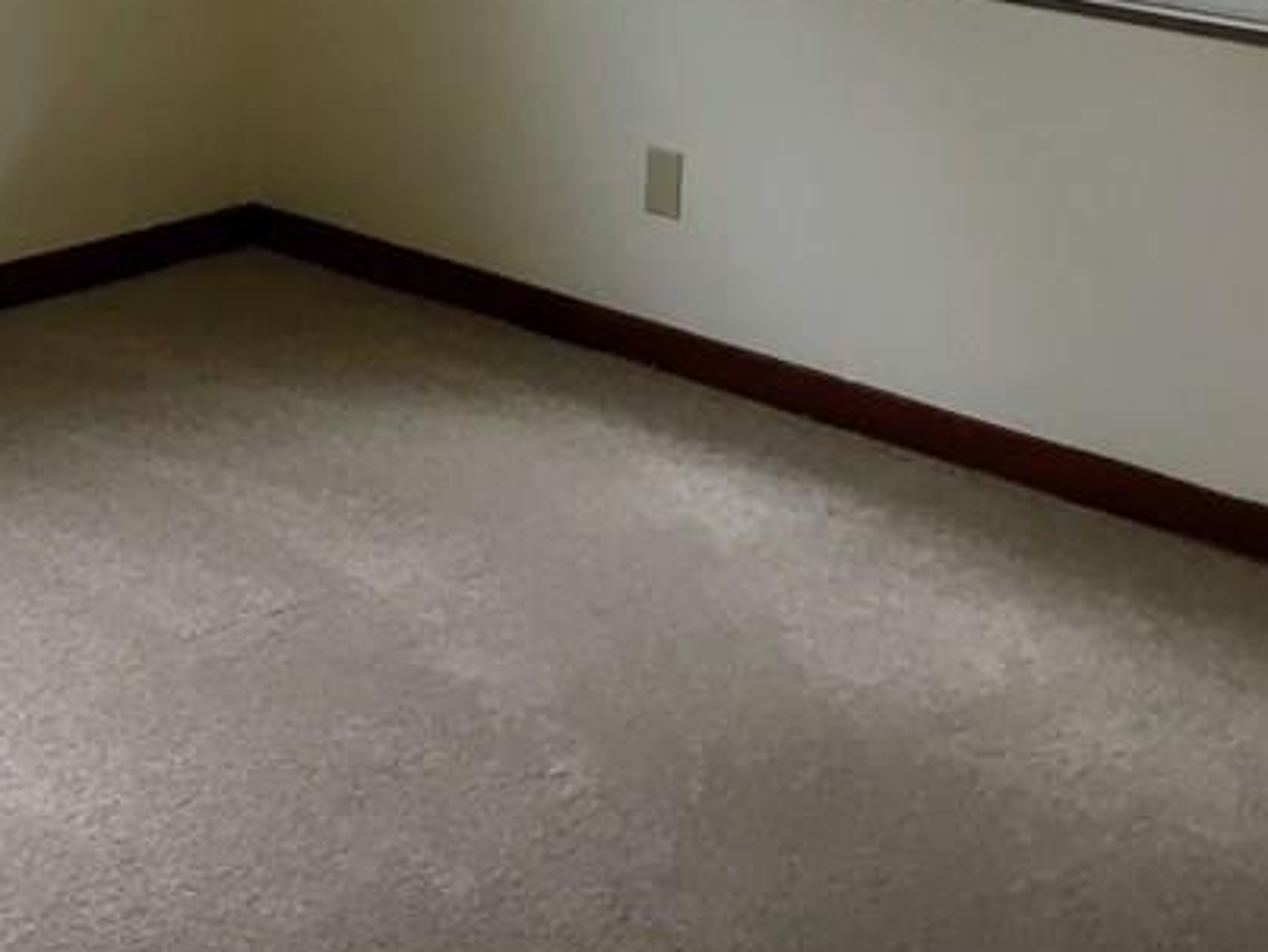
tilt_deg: -7.5
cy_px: -221
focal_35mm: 74
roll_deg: +0.0
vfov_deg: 18.7
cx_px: 19
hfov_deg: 25.1
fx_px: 2711
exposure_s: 1/30
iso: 50
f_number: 2.2
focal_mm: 4.15
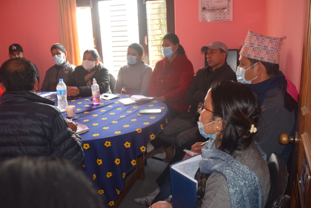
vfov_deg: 40.0
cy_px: 104
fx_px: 285
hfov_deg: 57.2
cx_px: 156
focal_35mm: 33
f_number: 4.5
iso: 800
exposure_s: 1/80
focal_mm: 22
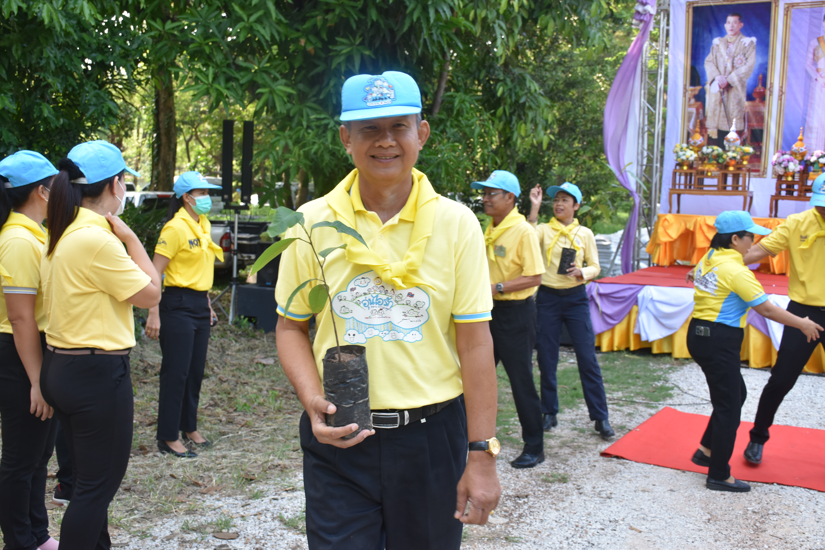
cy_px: 275
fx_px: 894
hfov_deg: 49.6
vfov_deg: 34.2
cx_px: 412
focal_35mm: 39
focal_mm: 26
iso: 400
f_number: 6.3
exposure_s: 1/160
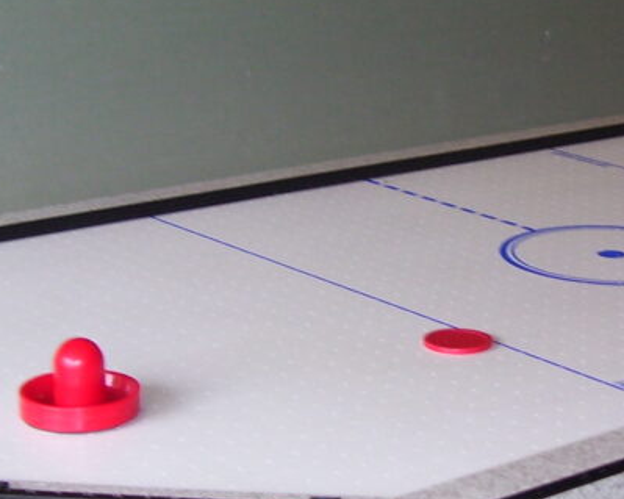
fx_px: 1957
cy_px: 277
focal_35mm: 106
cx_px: 464
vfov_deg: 14.5
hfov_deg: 18.0
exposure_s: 1/60
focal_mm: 6
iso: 80
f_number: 2.7
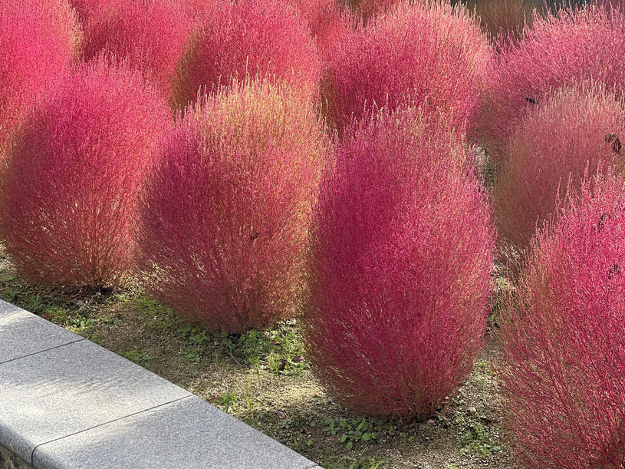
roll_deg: -1.7
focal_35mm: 77
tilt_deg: -16.5
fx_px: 1390
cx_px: 312
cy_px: 234
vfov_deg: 19.1
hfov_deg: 25.3
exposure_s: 1/121
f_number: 2.8
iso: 25
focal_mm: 9
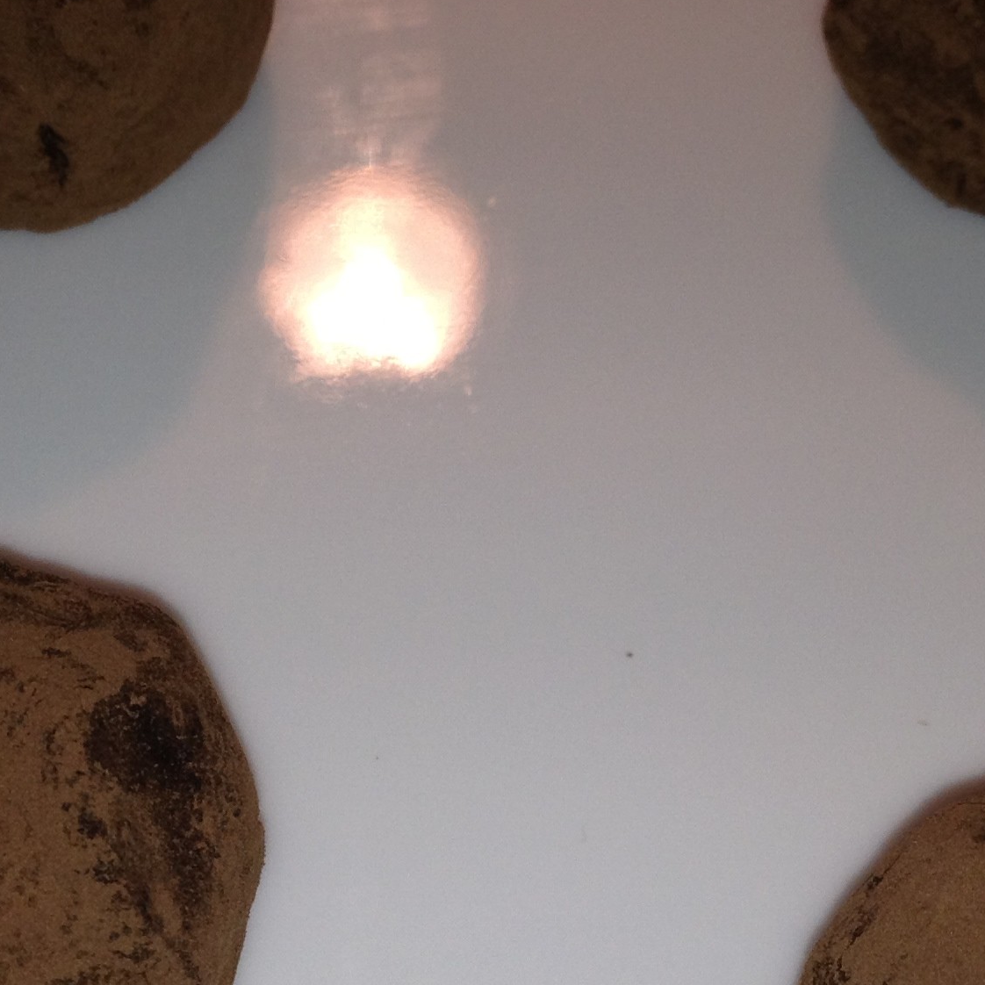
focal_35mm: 90
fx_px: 2897
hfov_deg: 19.3
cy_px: 627
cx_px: 490
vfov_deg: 19.3
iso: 64
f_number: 2.4
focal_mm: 4.28
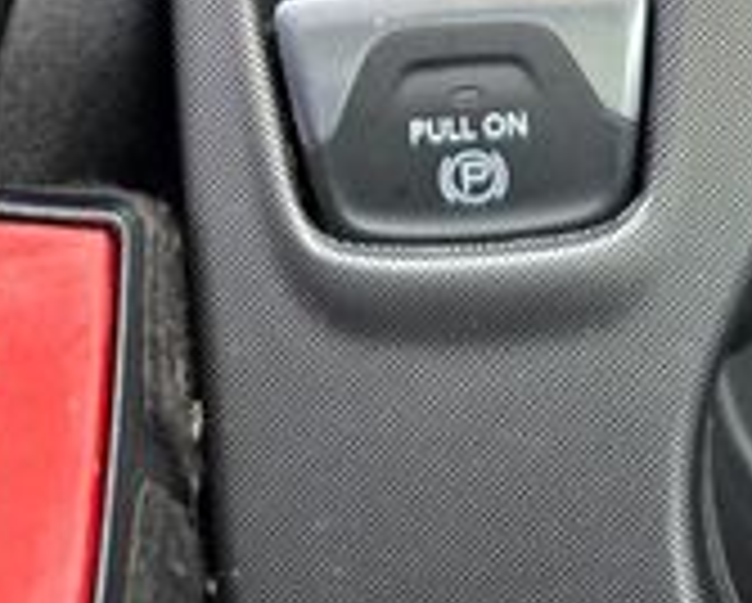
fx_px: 1916
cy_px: -468
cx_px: 441
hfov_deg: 22.2
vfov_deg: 15.5
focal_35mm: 86
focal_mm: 6.3
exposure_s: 1/180
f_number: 1.7
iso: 125
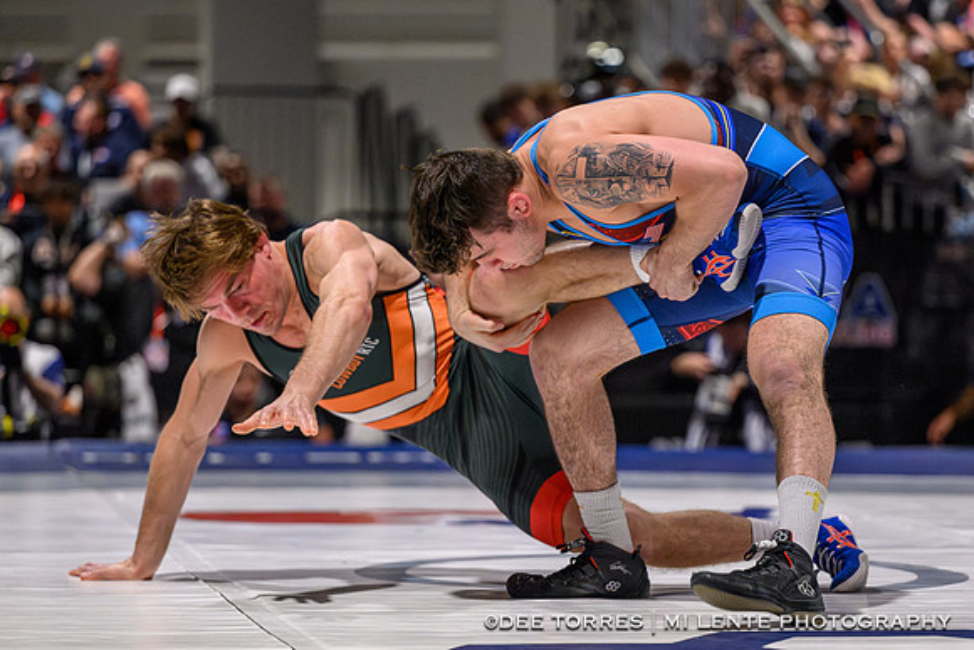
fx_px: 3976
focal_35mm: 147
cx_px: 592
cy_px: 390
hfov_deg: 14.0
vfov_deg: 9.3
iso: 8000
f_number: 2.8
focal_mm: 110
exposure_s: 1/800
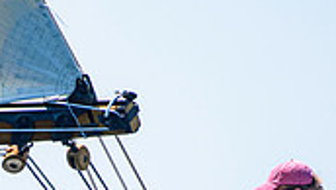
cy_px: 309
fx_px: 18864
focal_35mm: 2116
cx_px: -68
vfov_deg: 0.6
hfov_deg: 1.0
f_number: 5
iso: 400
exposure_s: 1/2500
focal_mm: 400
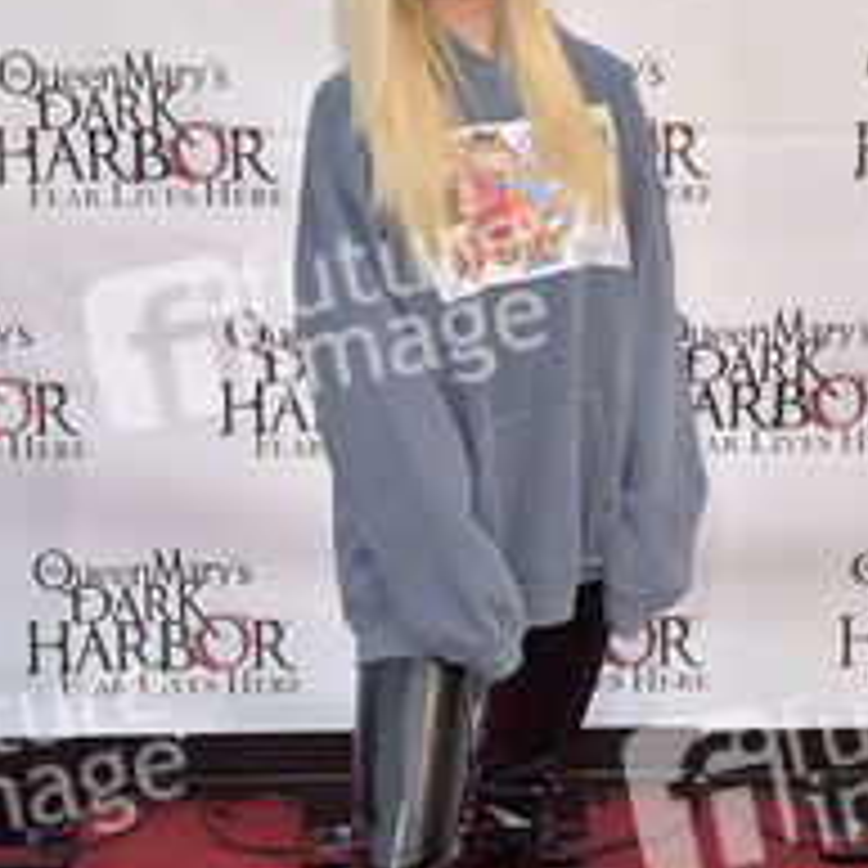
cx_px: 447
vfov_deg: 28.5
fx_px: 1702
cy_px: 549
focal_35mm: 60
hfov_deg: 28.6
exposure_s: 1/200
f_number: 5.6
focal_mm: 34
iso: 320
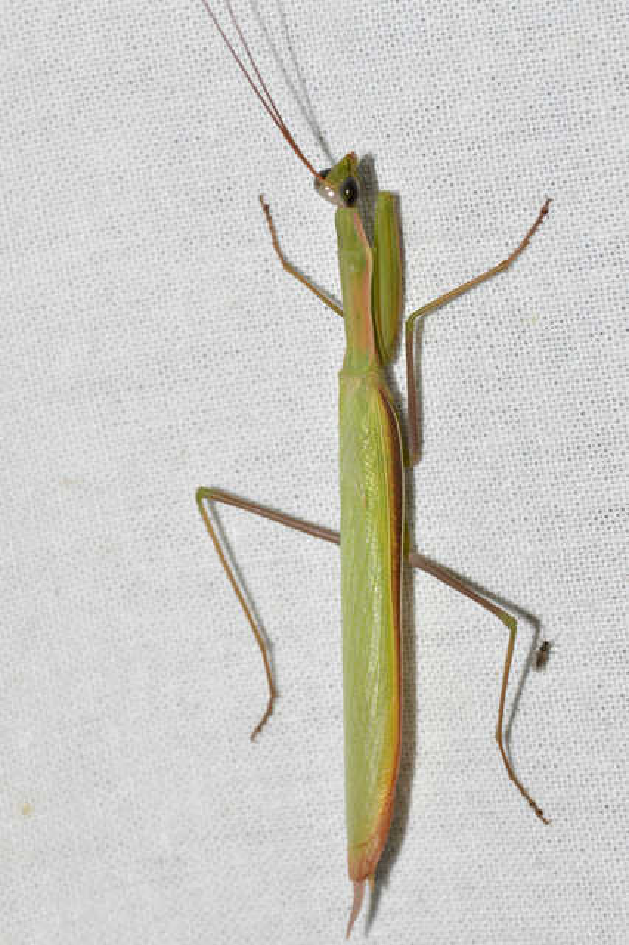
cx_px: 314
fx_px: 3935
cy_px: 472
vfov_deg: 13.7
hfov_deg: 9.1
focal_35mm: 150
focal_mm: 100
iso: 100
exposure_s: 1/200
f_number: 20
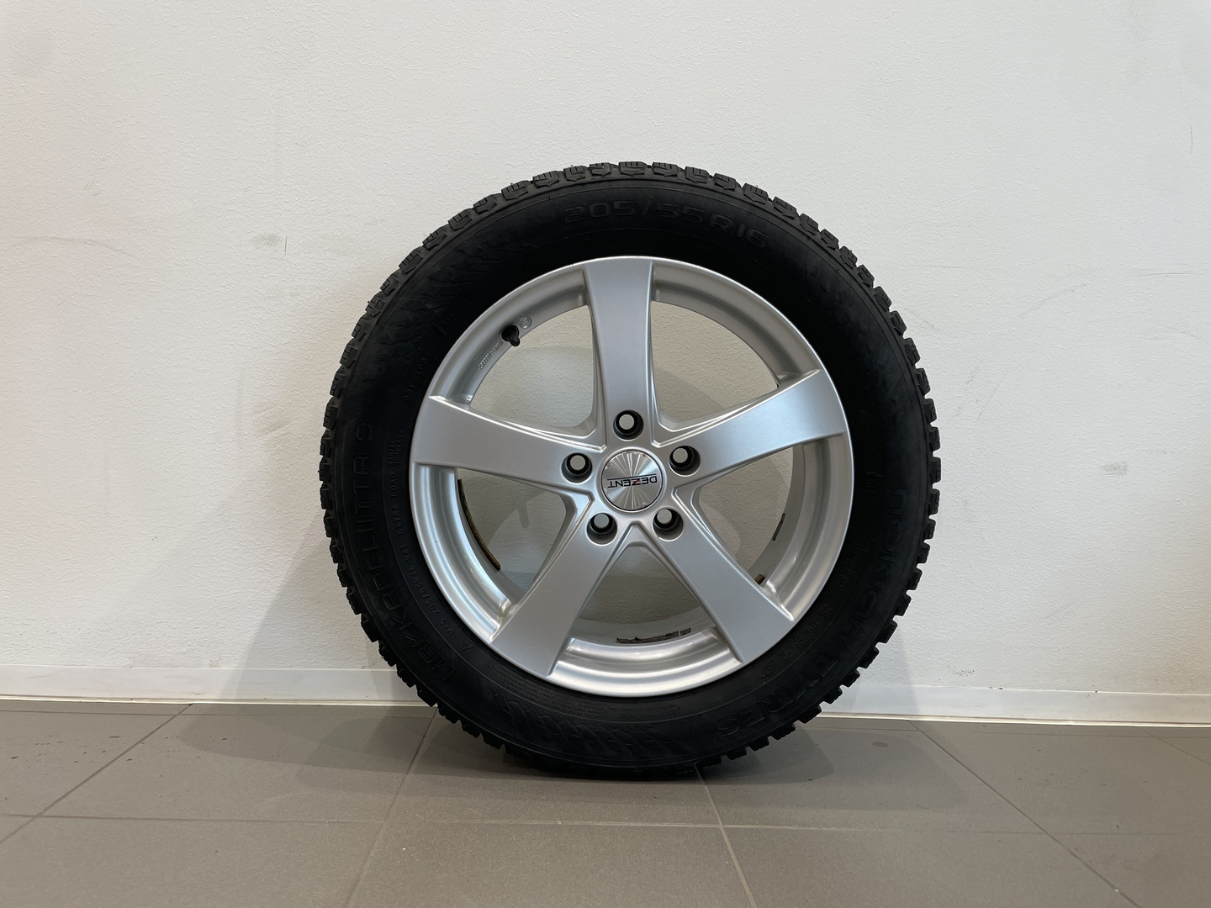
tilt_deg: -0.1
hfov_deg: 67.3
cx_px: 606
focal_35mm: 26
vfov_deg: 53.1
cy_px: 454
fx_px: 910
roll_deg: -2.5
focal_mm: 4.2
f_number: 1.6
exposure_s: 1/100
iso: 64
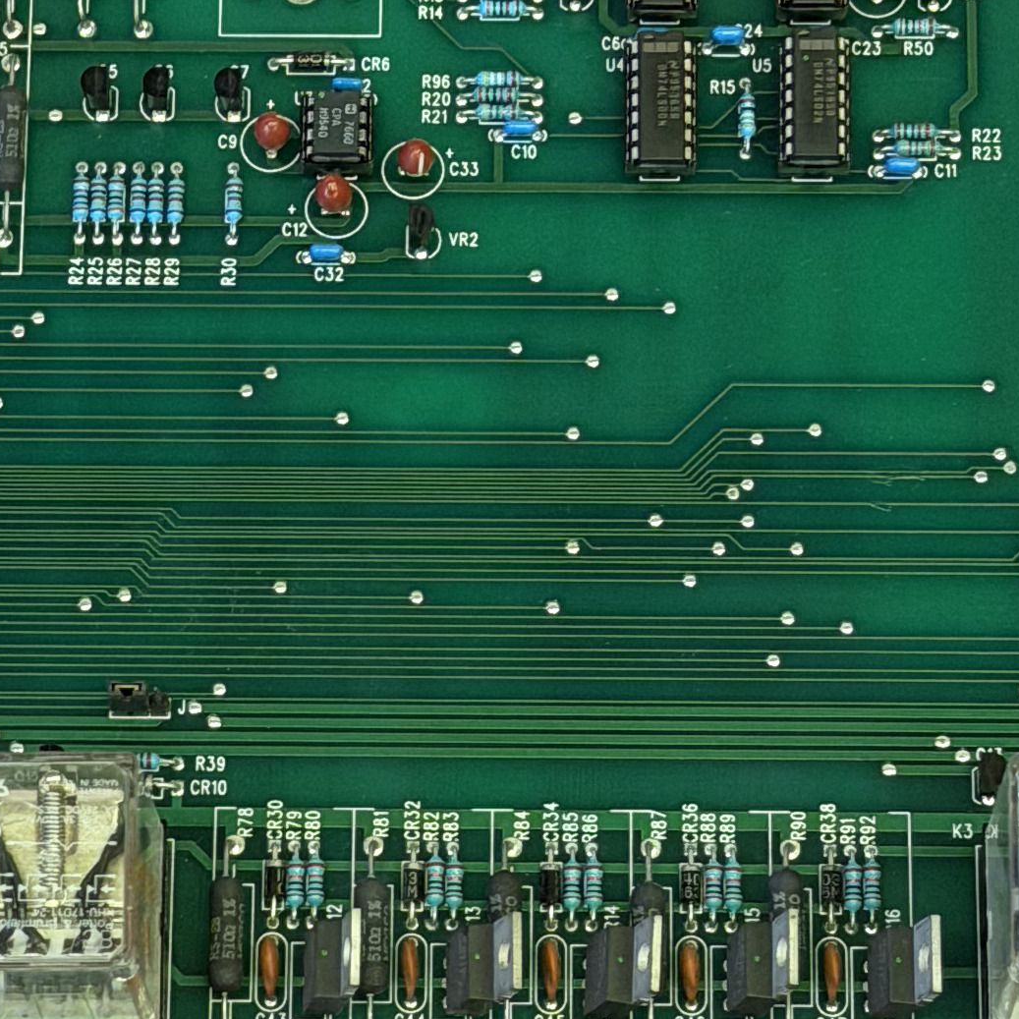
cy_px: 439
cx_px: 393
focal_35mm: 165
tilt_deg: -70.6
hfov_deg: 10.6
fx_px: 5495
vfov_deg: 10.6
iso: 320
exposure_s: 1/40
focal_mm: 6.76
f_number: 1.78
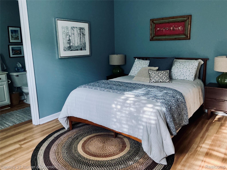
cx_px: 114
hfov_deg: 63.4
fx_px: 184
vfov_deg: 49.7
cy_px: 85
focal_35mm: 28
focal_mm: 3
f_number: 1.8
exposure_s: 1/40
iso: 250
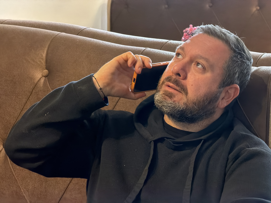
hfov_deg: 19.6
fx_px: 783
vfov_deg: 14.8
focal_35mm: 100
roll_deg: +1.2
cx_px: 136
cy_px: 102
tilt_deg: -10.7
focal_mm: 16.89
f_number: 2.8
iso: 1000
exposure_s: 1/33
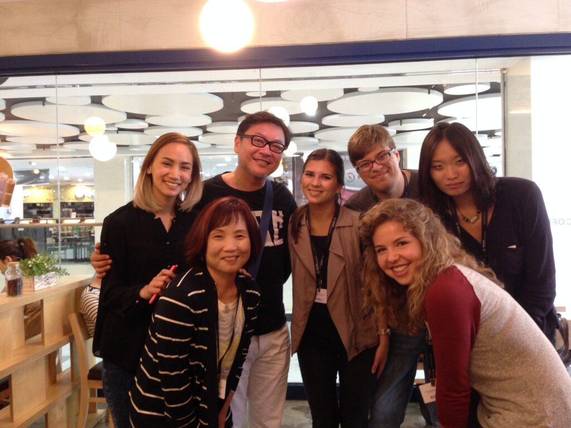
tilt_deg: +1.1
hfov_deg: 55.4
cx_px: 286
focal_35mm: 33
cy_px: 214
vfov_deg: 42.9
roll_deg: -0.7
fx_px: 544
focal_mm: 4.12
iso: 160
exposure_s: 1/20
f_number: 2.4
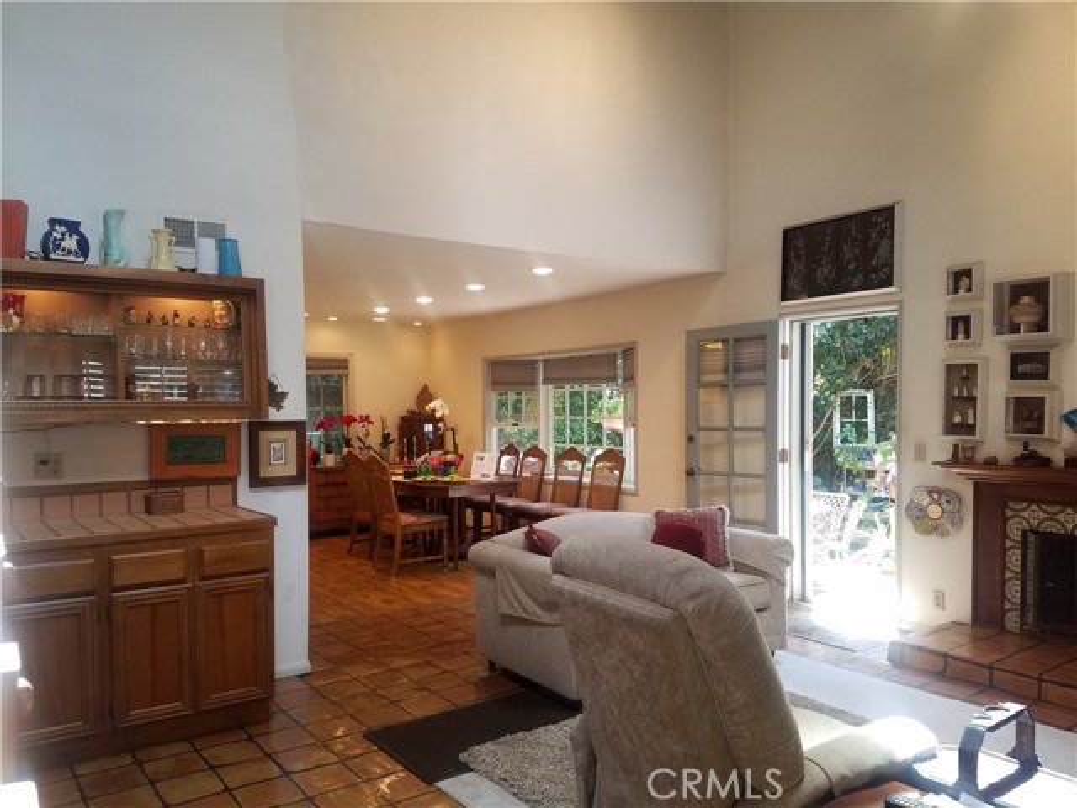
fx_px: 809
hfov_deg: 67.3
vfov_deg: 53.1
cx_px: 538
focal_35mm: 26
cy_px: 404
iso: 100
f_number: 1.7
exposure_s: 1/120
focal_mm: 4.2
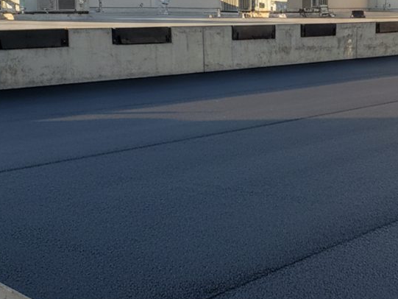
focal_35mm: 51
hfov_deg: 36.1
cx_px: 325
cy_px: 110
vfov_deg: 28.5
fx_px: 587
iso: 1414
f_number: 1.8
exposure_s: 1/874
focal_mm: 6.4
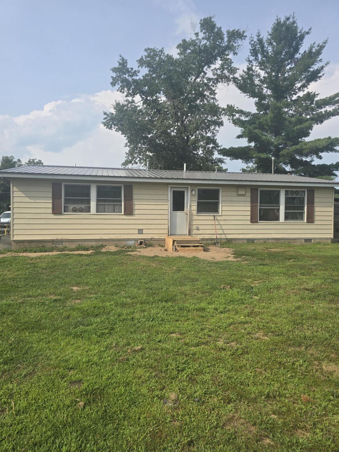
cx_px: 170
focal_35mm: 23
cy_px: 226
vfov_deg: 73.9
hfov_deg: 58.9
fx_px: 300
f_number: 1.7
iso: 12
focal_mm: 6.3
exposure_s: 1/942
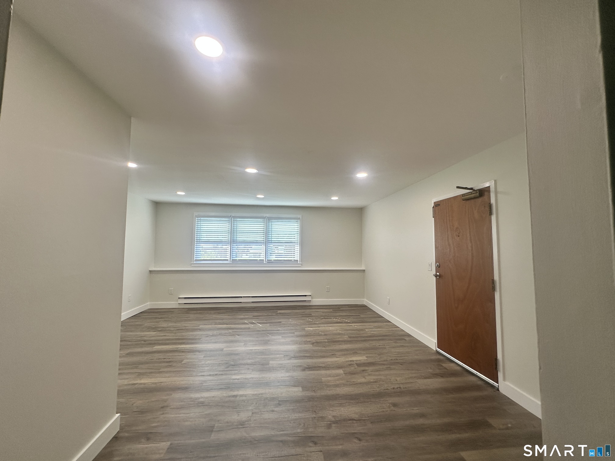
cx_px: 308
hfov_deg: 102.1
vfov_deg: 85.7
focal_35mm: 14
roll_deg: -0.1
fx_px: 249
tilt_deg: +3.5
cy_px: 230
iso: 64
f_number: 2.2
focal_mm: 2.22
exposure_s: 1/120
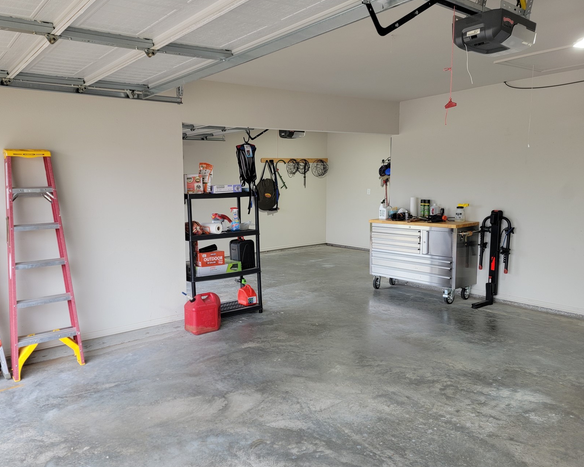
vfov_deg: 51.5
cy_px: 239
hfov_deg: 61.7
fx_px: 484
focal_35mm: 28
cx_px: 236
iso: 64
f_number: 1.8
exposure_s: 1/120
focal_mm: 6.7
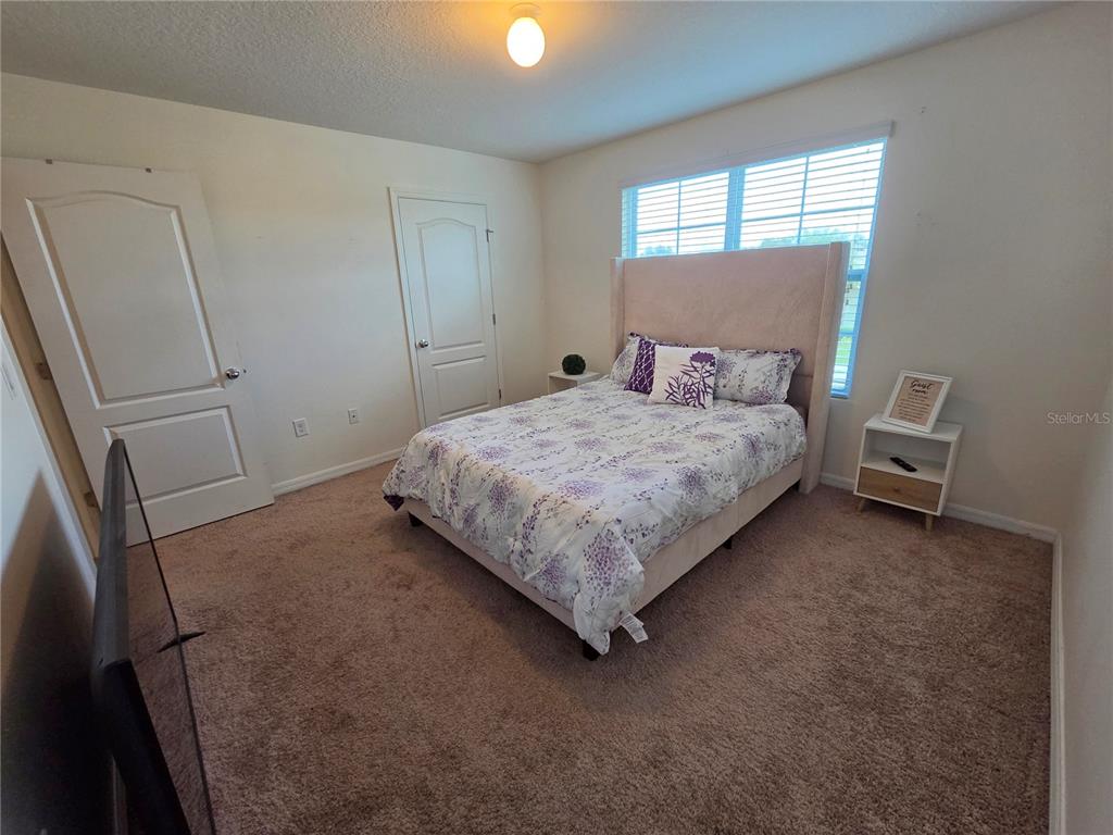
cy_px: 418
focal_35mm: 13
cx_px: 556
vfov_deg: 89.9
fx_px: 418
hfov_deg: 106.2
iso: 200
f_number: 2.2
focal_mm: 2.2
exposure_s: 1/120
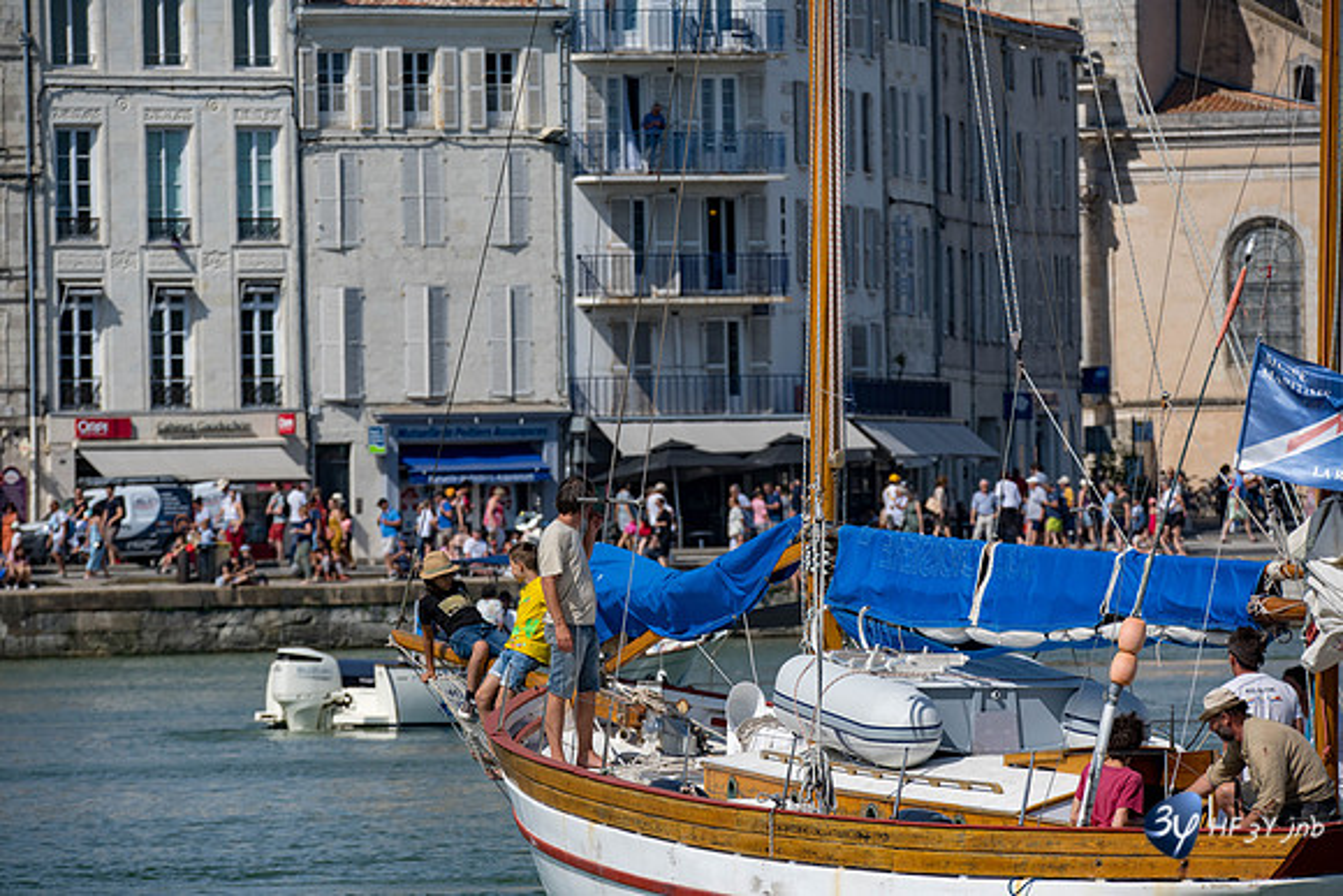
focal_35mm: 360
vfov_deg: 3.8
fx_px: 13433
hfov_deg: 5.7
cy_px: 448
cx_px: 672
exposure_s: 1/800
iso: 220
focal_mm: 360
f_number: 11
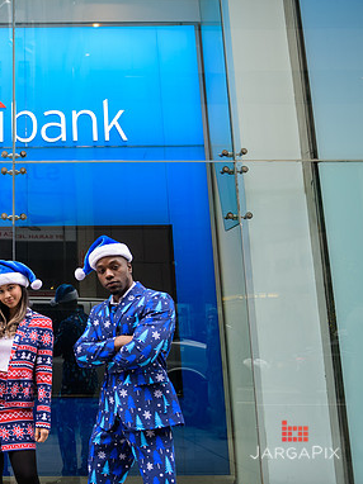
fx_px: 532
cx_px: 4
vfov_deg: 49.0
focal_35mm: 38
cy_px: 241
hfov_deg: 34.4
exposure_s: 1/250
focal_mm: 26
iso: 400
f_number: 3.2
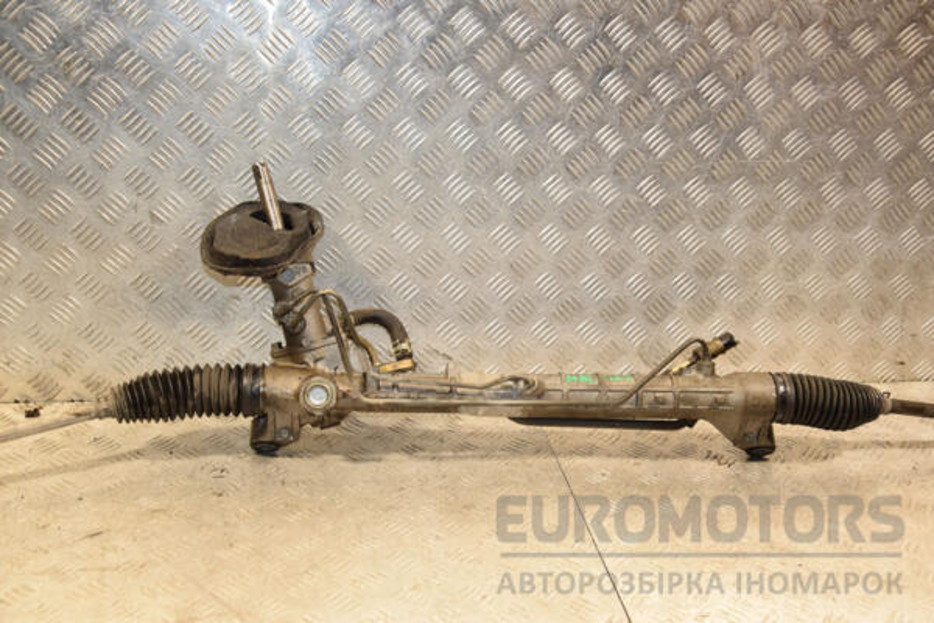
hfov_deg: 46.4
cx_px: 467
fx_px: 1090
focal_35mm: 42
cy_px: 312
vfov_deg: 31.9
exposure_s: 1/200
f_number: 5
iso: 800
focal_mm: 28
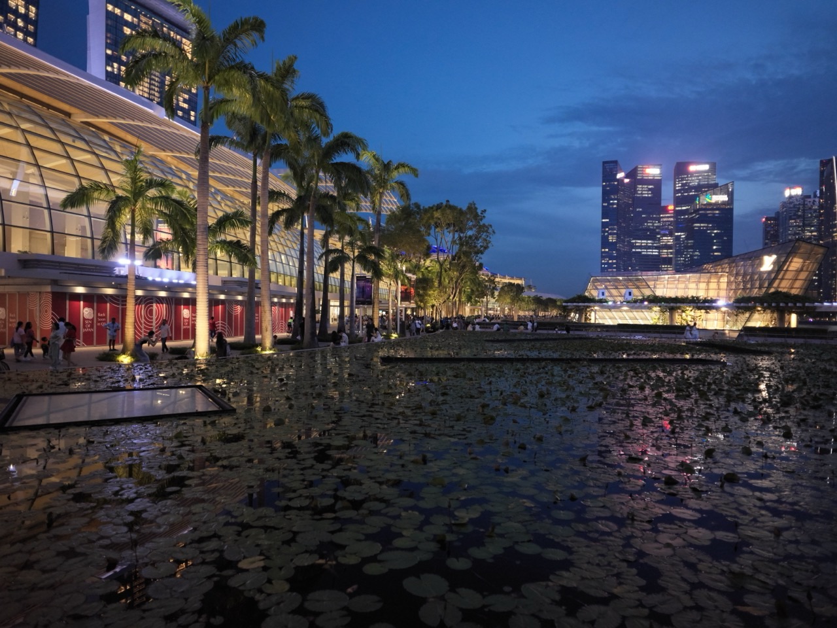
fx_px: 532
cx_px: 418
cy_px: 314
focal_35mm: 22
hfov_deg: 76.4
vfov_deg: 61.1
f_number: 4
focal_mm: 28
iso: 6400
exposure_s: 1/30
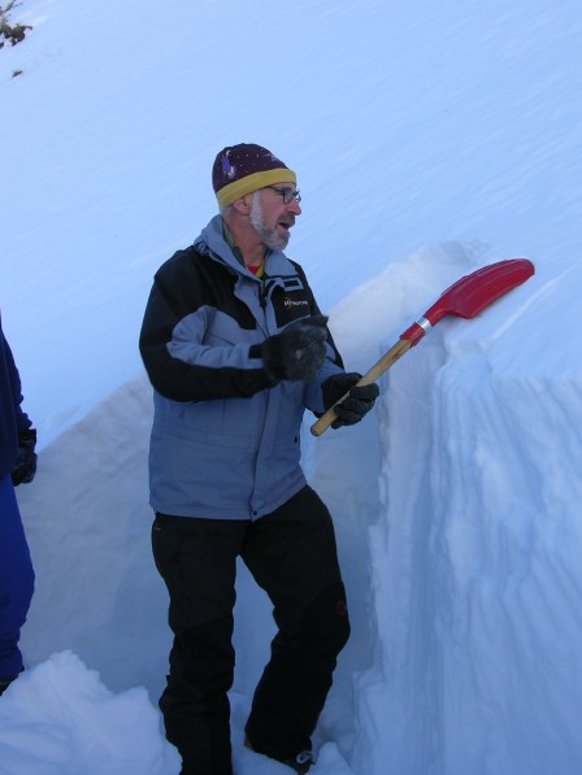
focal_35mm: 45
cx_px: 333
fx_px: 1008
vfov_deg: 41.9
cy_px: 323
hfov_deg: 32.1
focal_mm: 9
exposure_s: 1/136
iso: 50
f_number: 5
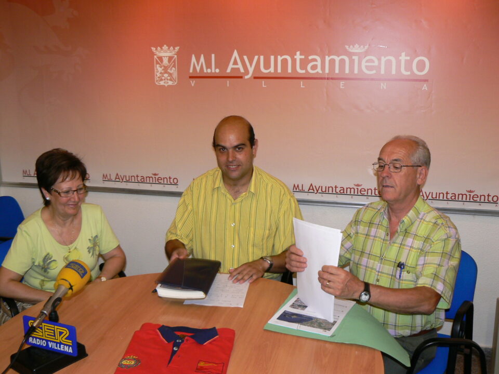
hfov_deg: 51.4
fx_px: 519
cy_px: 187
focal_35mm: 36
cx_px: 250
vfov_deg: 39.7
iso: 100
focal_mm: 6
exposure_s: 1/25
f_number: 2.8
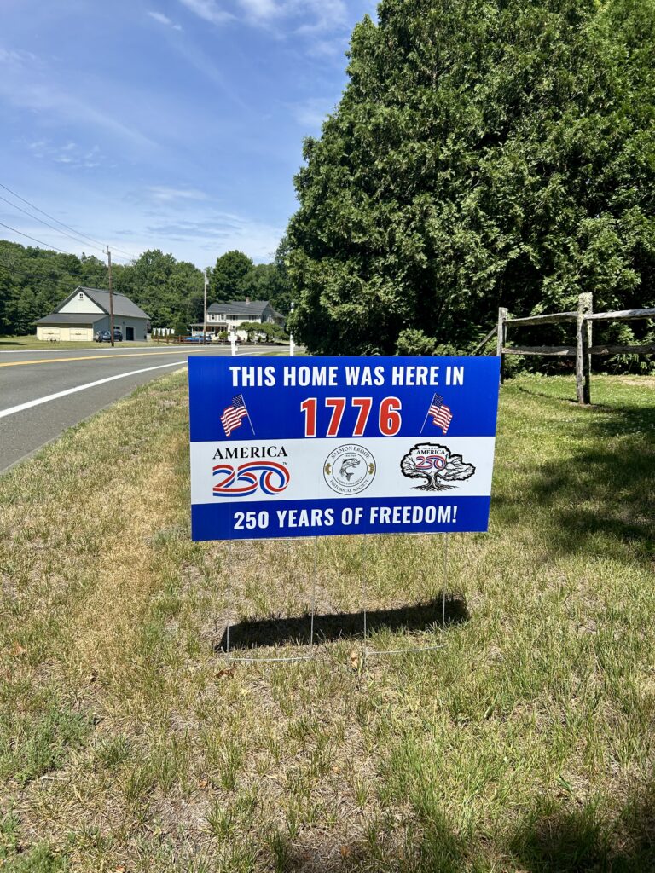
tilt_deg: -5.3
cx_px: 328
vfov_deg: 67.3
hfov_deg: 53.1
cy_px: 436
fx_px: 656
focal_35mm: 26
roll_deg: -2.1
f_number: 1.5
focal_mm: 5.7
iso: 50
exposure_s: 1/3831
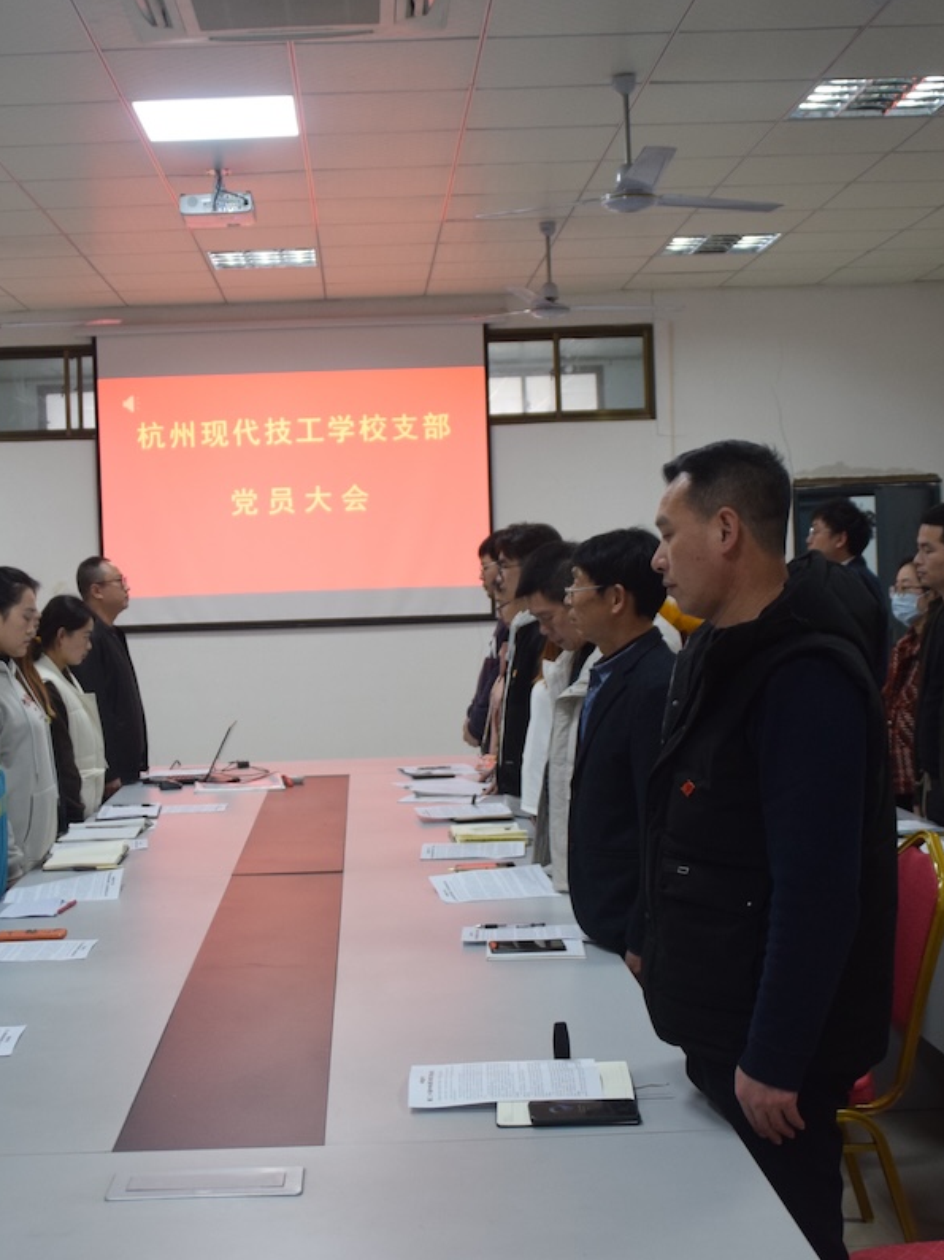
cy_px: 626
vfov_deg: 39.7
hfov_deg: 30.1
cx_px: 359
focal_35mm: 48
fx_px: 1746
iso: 800
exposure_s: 1/60
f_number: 4
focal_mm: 22
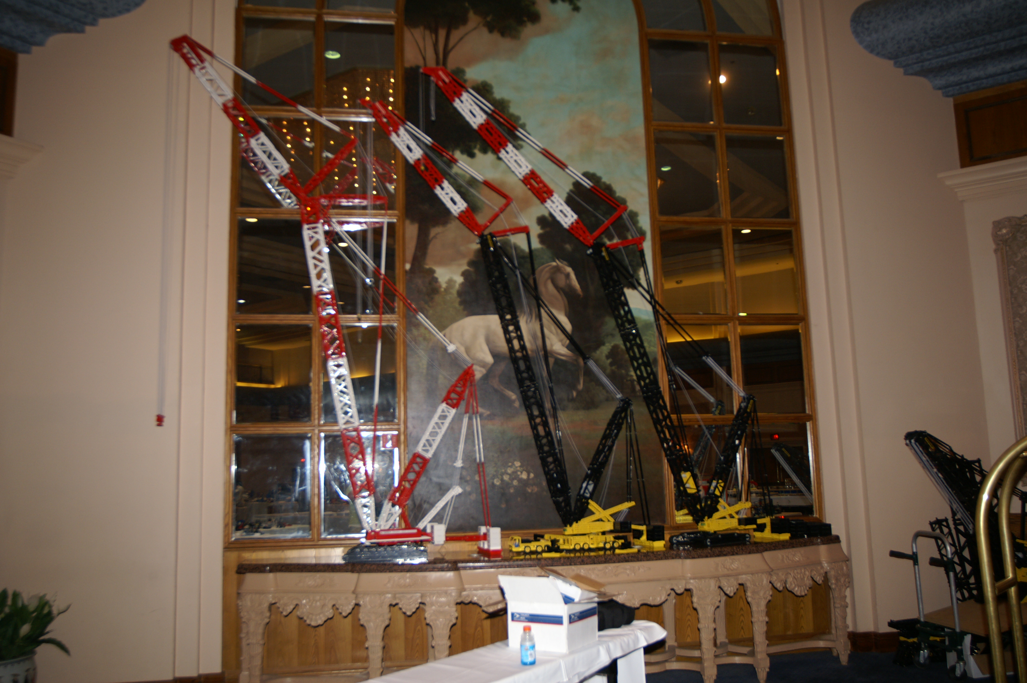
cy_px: 342
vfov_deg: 43.5
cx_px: 514
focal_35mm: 30
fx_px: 855
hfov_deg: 62.0
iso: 200
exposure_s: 1/60
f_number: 4
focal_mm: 20
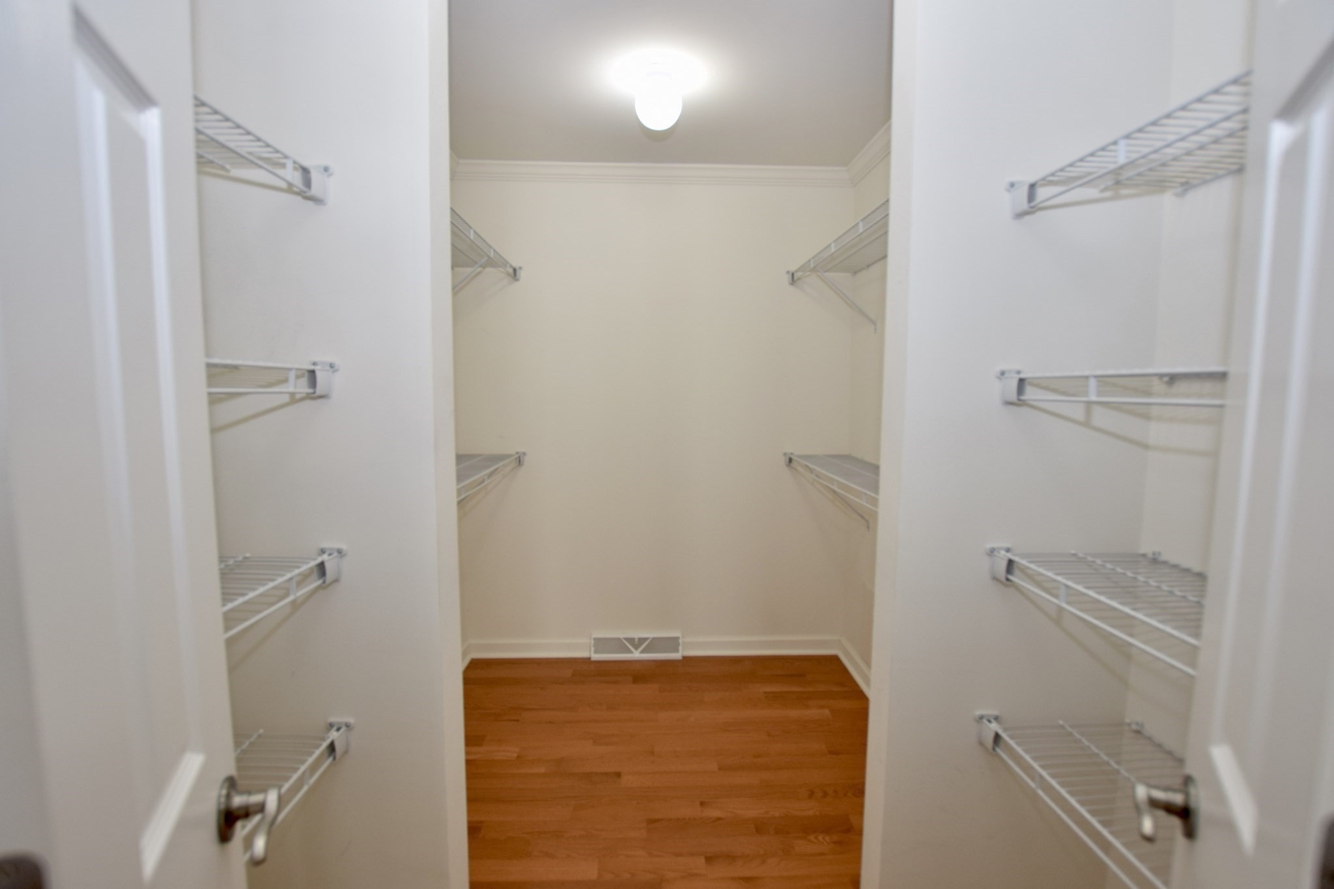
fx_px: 556
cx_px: 667
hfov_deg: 100.4
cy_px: 444
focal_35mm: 15
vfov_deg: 77.3
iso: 400
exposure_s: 1/60
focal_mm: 10
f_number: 4
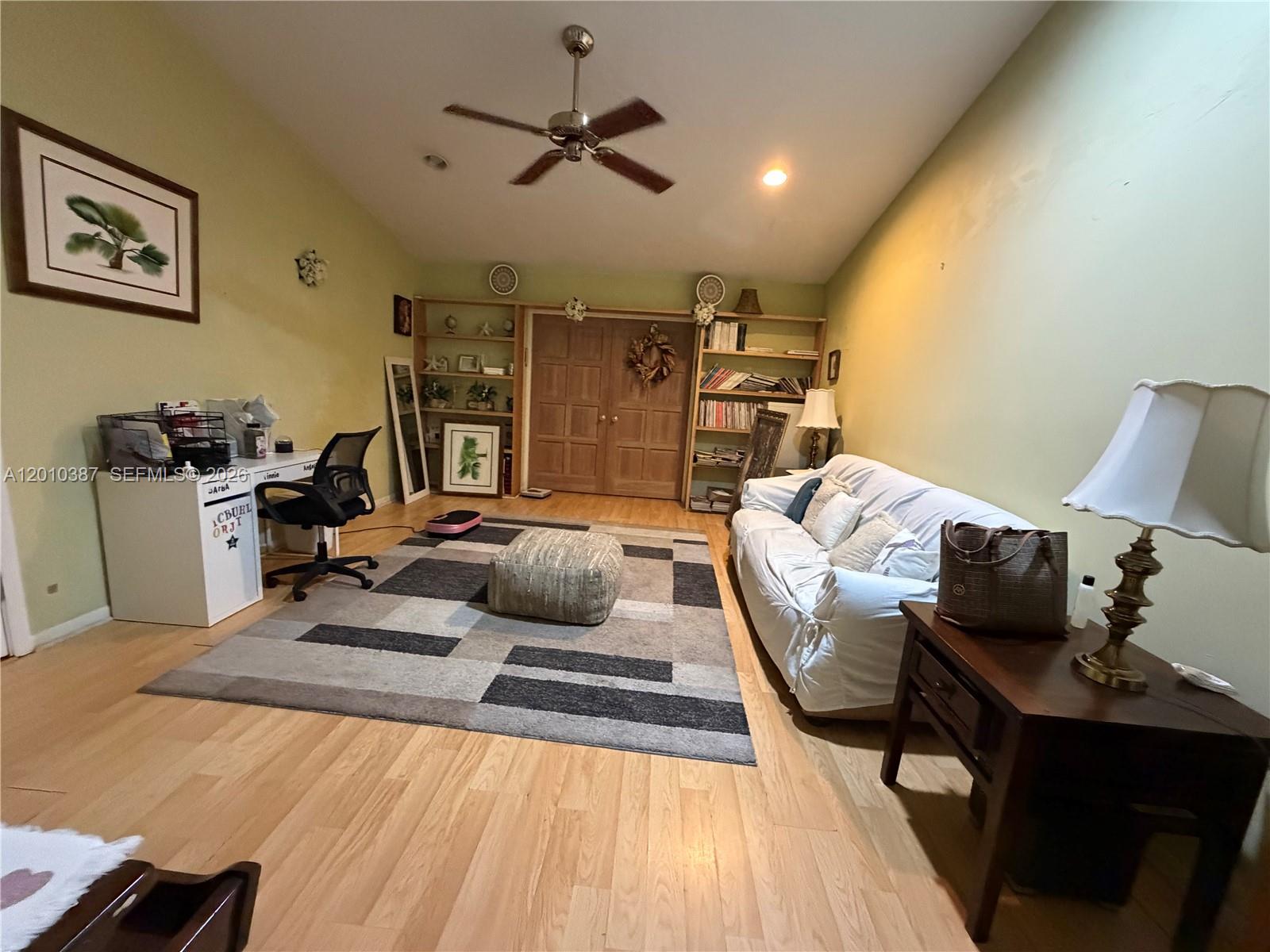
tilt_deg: -9.0
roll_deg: -3.4
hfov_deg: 102.1
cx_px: 635
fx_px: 514
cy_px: 476
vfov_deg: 85.7
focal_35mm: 14
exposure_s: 1/59
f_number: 2.2
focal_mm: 2.22
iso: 1000
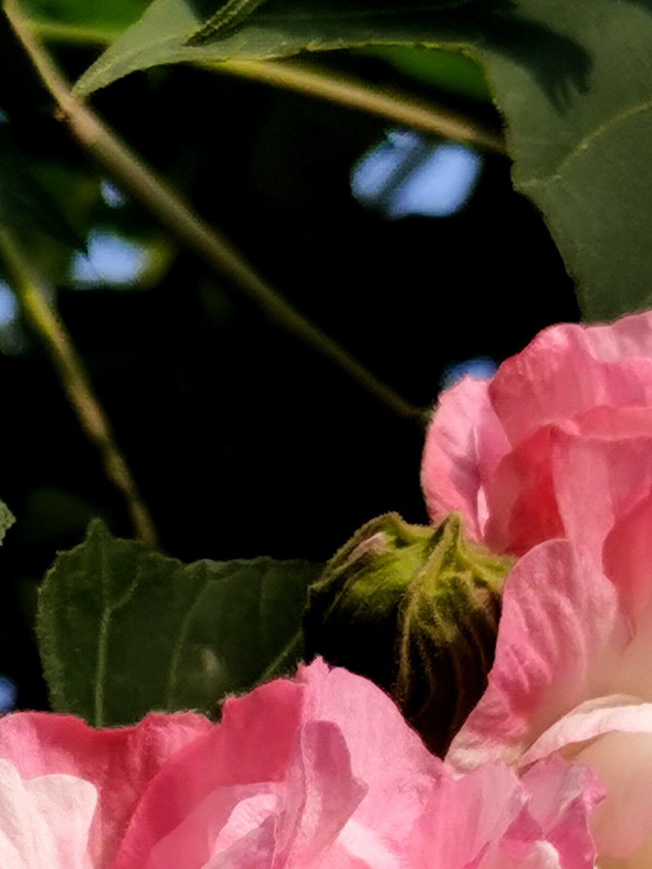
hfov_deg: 6.2
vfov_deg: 8.1
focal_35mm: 241
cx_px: 425
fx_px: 6052
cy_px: 1025
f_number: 1.8
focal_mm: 5.58
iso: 50
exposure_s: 1/3636
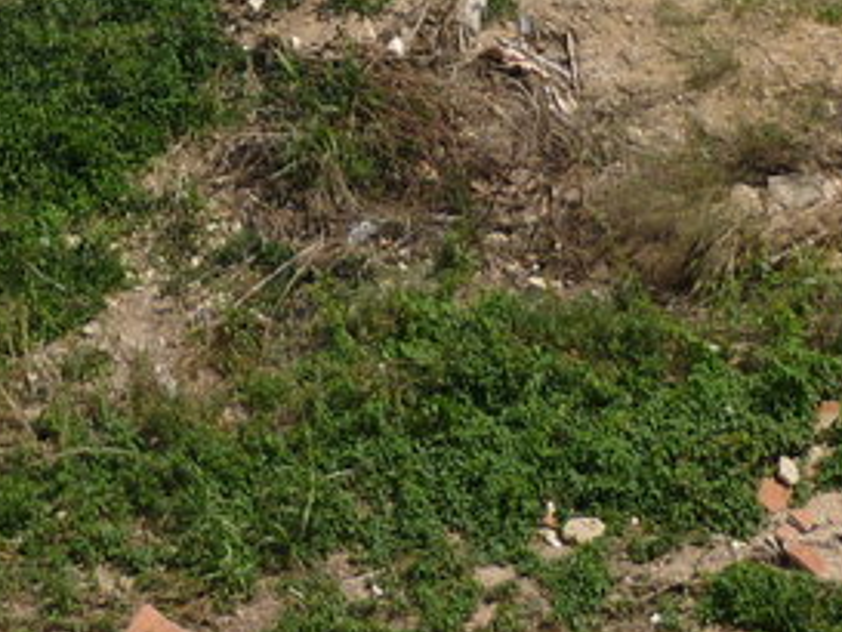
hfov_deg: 16.2
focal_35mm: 121
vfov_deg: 11.6
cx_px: 160
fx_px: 2944
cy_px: -410
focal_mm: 5.5
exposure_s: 1/320
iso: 80
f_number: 8
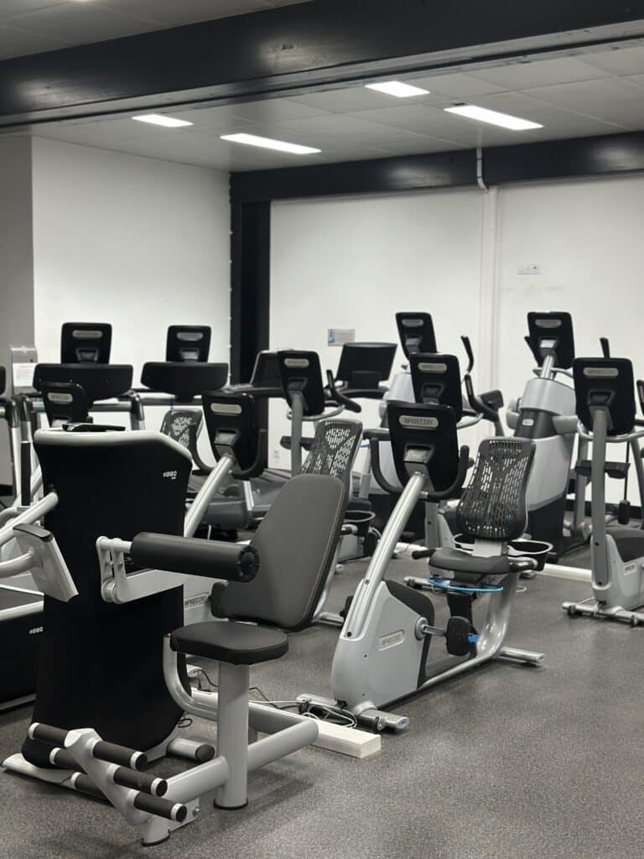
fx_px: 1191
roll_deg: -1.9
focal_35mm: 48
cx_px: 322
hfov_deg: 30.3
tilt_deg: -3.9
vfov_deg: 39.7
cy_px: 430
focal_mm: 6.86
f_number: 1.78
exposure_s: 1/33
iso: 320
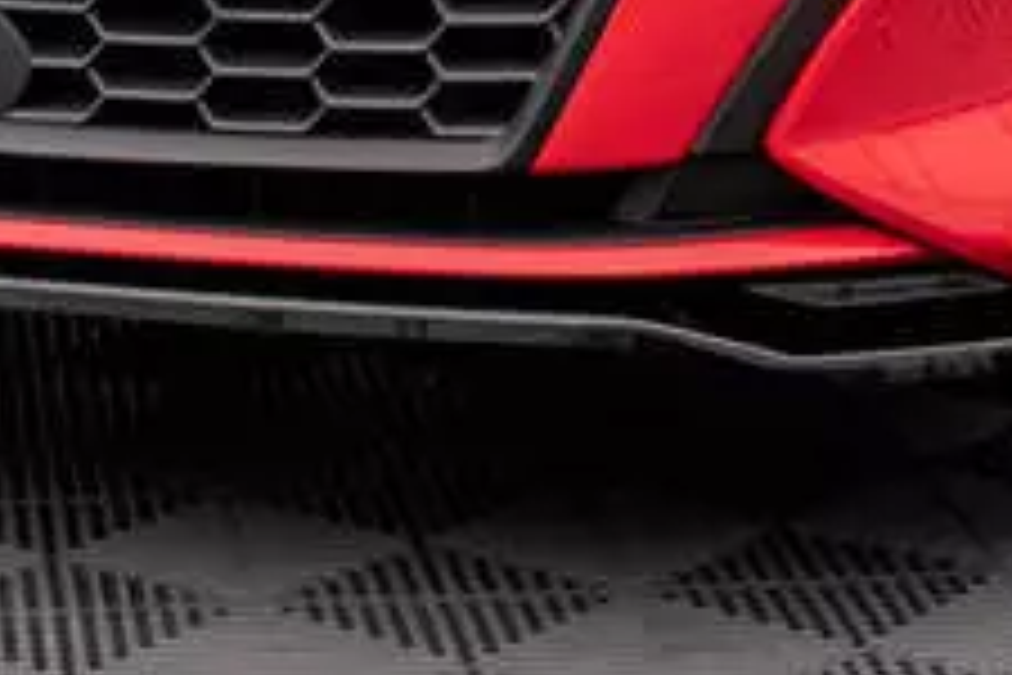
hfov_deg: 13.0
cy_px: -440
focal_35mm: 158
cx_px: 290
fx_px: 4441
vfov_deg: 8.4
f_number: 2.5
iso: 1000
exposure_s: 1/100
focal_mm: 35
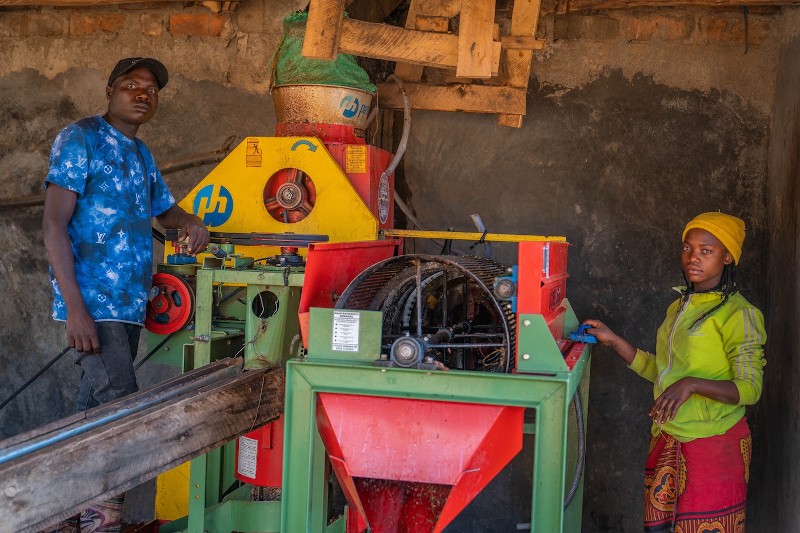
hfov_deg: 40.3
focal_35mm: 49
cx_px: 400
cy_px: 266
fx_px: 1089
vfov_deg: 27.5
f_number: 2.8
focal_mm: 49
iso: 160
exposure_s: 1/160
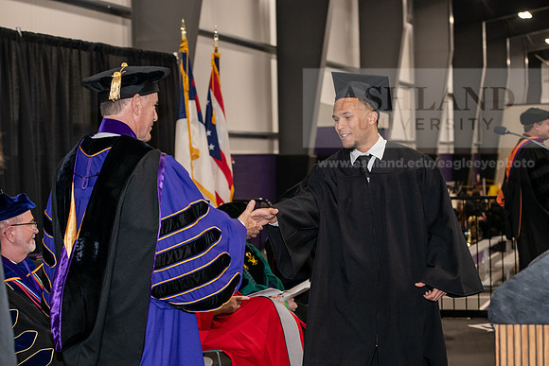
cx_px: 274
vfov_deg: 19.5
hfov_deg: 28.8
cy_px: 183
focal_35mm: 70
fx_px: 1068
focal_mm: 70
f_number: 5
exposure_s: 1/200
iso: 2500
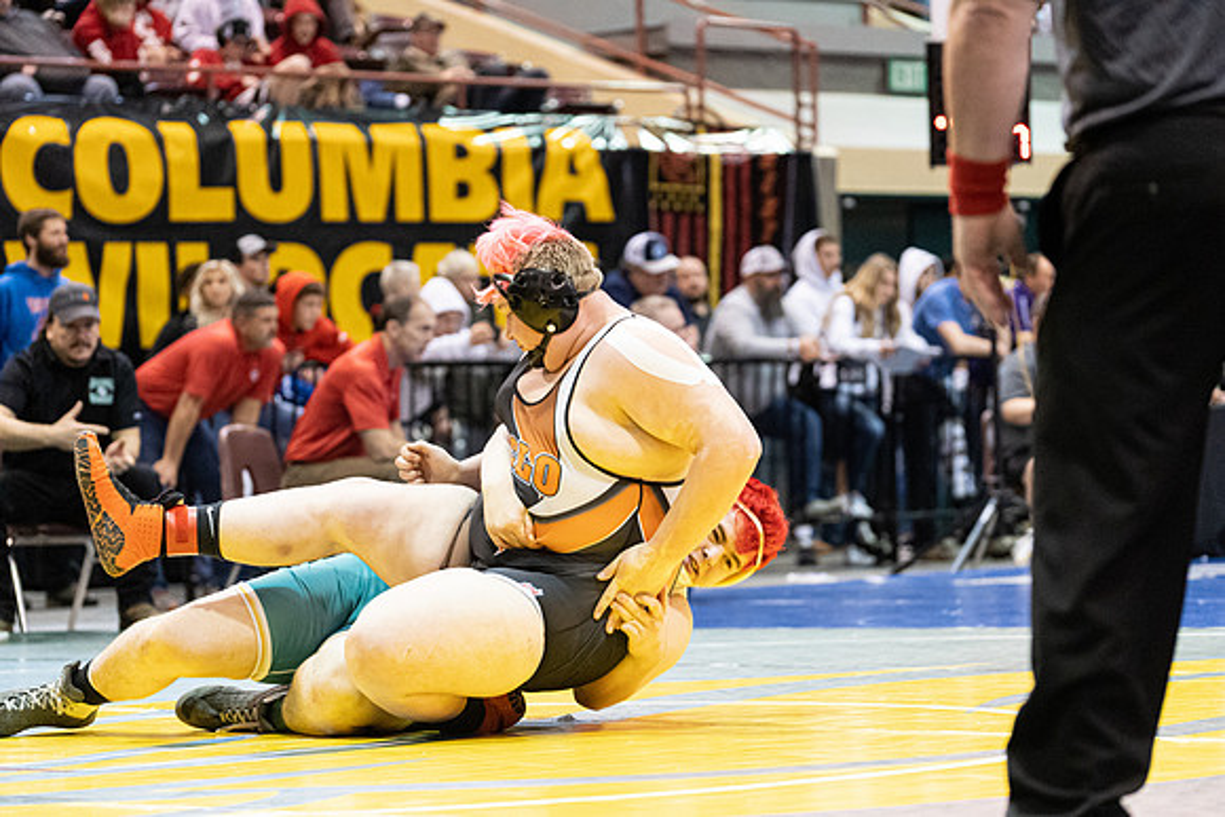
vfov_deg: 10.4
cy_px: 408
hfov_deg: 15.5
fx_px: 4493
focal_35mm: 132
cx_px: 612
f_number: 4
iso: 10000
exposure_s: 1/500
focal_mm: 132
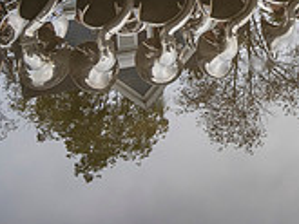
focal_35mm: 81
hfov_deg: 20.3
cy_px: -68
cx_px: 460
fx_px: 700
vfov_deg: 17.1
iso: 400
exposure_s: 1/800
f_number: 4
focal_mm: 24
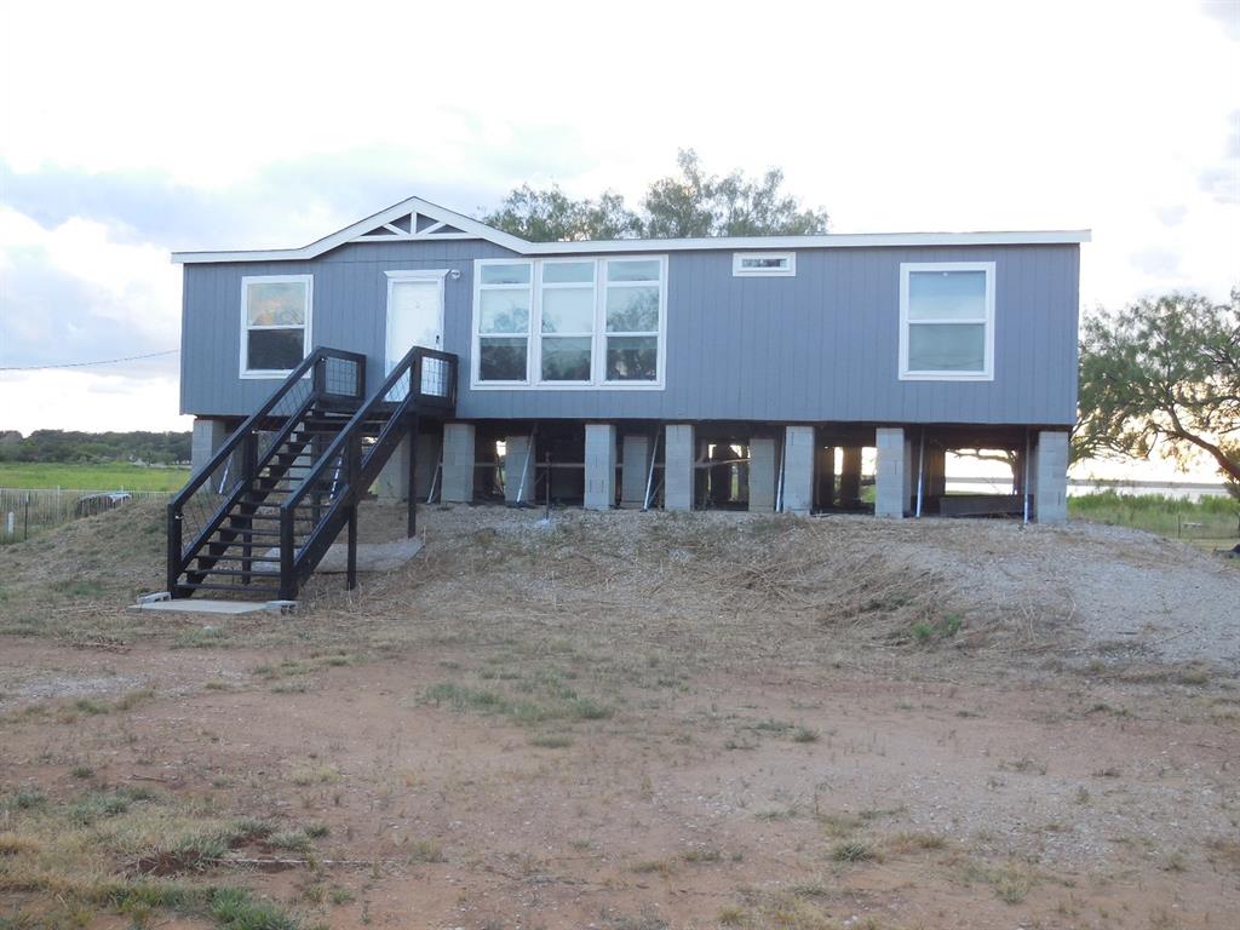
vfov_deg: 36.0
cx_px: 620
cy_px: 465
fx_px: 1433
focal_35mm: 40
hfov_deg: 46.8
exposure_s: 1/80
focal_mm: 7.1
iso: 125
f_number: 3.6
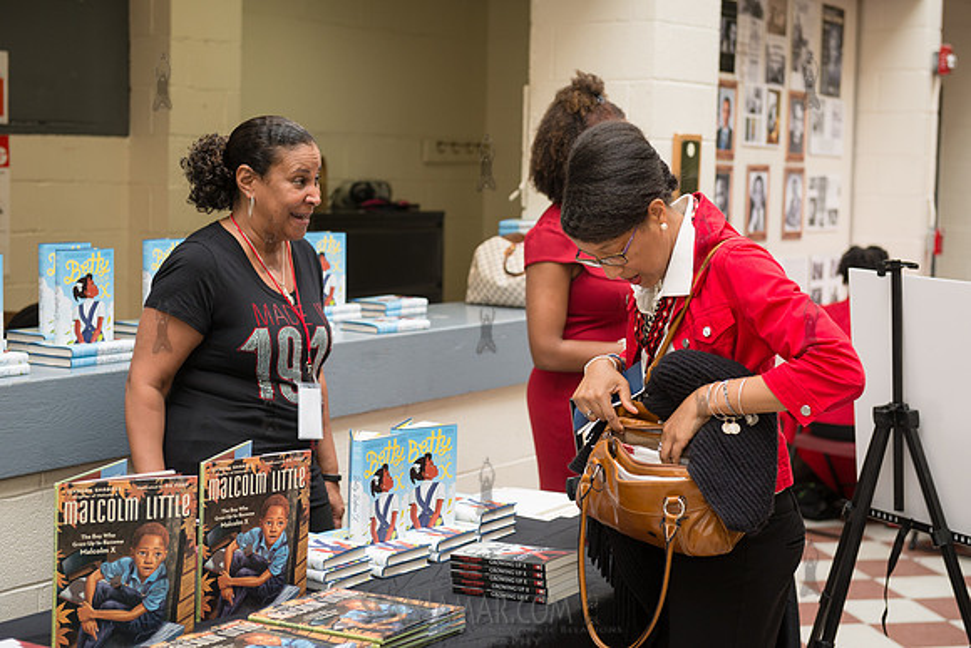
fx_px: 1673
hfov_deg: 32.4
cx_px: 486
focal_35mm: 62
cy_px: 324
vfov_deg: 21.9
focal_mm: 62
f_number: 4
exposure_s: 1/400
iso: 640
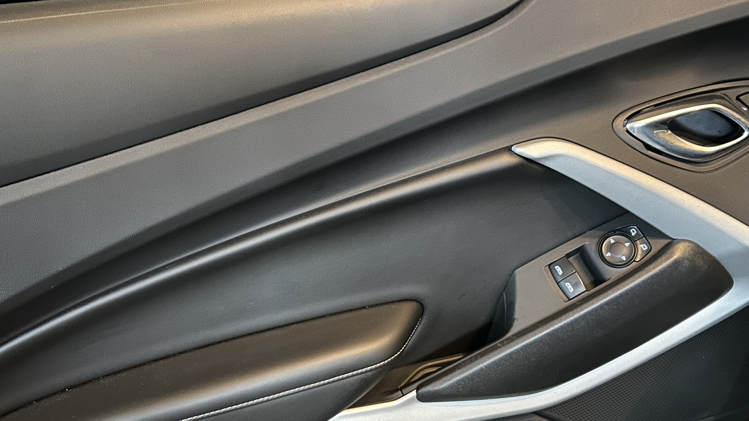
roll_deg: +2.4
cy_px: 235
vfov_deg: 29.0
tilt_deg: -31.3
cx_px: 435
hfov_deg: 49.2
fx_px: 814
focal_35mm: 41
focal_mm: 5.7
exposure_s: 1/12
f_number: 1.5
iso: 640
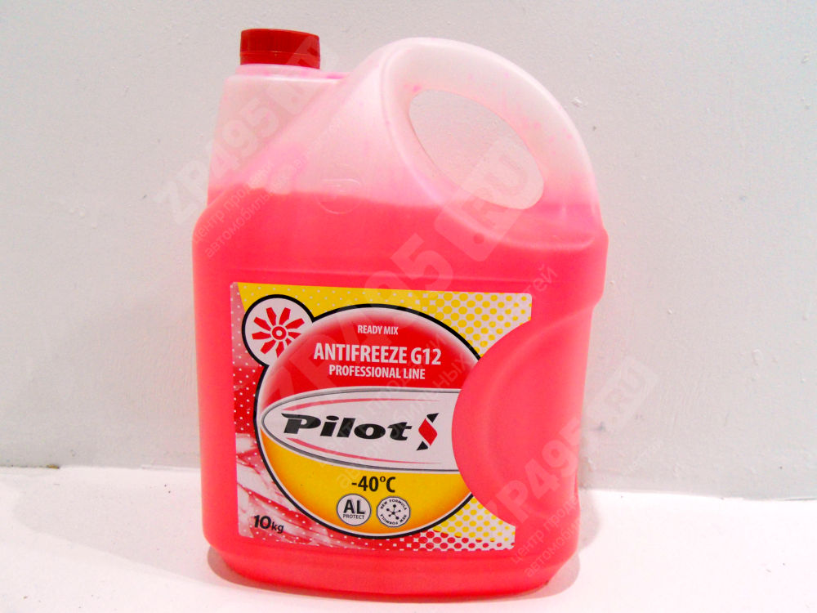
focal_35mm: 32
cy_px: 306
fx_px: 755
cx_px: 408
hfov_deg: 56.8
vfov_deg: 44.2
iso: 400
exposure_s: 1/80
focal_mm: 5.8
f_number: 3.5
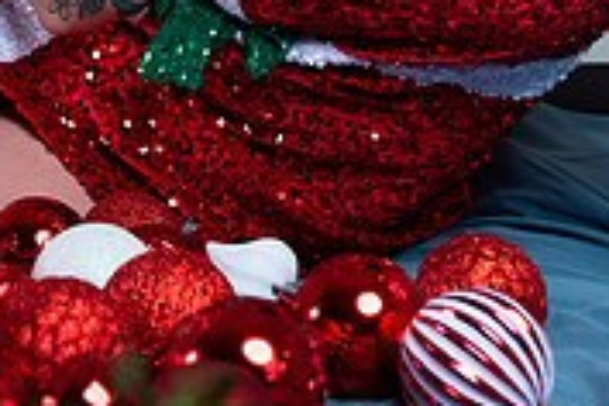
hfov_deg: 17.6
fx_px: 1945
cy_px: -232
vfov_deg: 11.4
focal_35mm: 115
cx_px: 114
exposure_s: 1/640
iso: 400
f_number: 5
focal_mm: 35
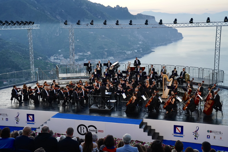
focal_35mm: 49
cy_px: 76
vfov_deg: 27.6
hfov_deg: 40.3
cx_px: 114
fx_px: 311
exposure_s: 1/250
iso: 4000
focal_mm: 49
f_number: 5
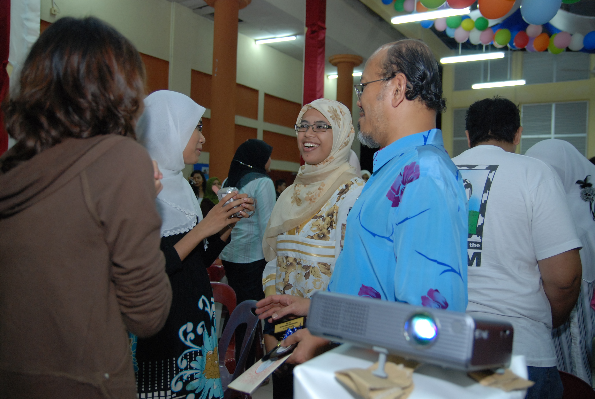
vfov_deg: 43.8
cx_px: 298
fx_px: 497
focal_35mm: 30
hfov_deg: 61.8
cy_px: 200
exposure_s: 1/80
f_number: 2.8
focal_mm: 20
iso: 500
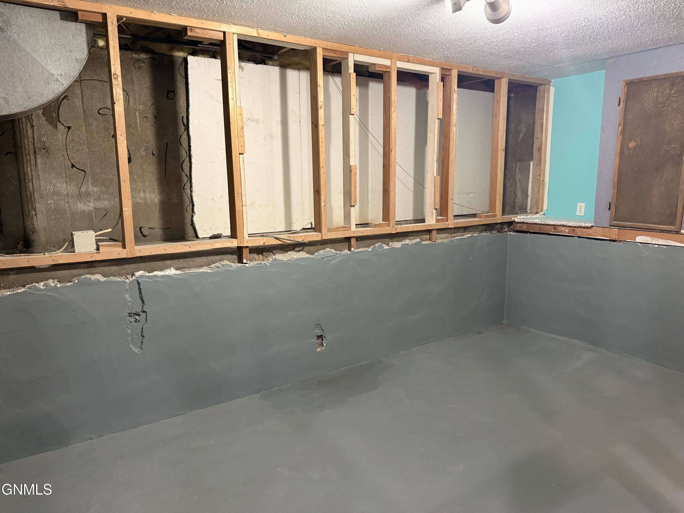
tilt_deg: -9.2
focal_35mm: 24
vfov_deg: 56.8
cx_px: 342
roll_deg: +0.3
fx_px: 474
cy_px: 256
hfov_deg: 71.6
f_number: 1.78
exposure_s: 1/40
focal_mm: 6.76
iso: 640
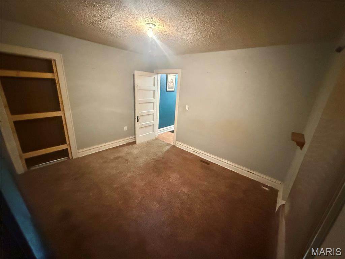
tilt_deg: -17.5
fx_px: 140
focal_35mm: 14
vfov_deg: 85.7
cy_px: 130
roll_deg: -4.0
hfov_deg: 102.1
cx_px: 172
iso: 1600
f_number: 2.2
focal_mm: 2.22
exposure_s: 1/40
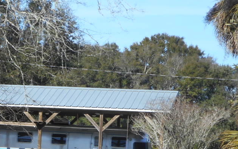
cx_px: -24
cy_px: 159
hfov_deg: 10.0
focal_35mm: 207
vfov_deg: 6.3
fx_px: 1342
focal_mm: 13.8
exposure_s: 1/250
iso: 80
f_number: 5.5
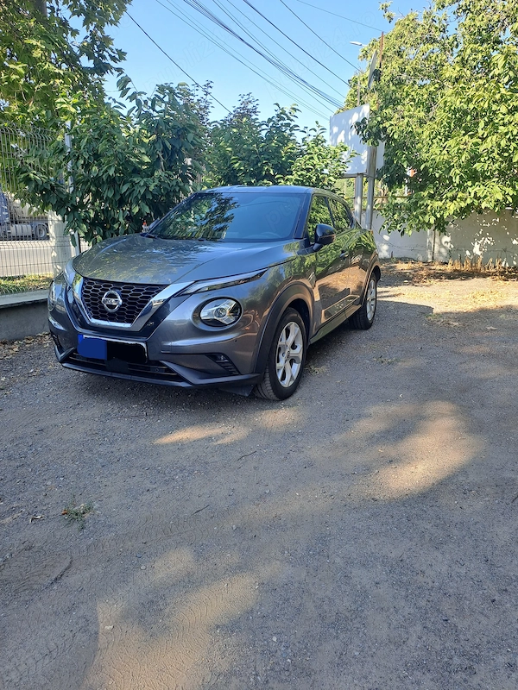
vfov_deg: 69.4
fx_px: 499
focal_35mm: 25
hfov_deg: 54.9
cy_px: 345
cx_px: 259
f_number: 1.8
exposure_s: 1/400
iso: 32
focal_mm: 4.65
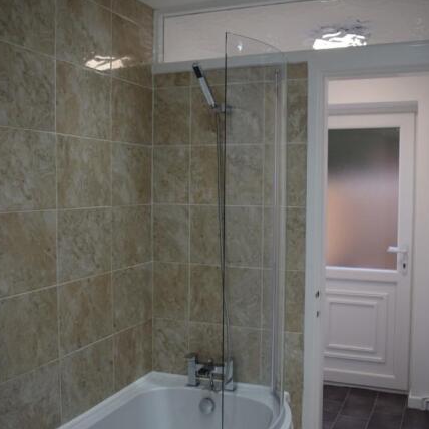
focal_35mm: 39
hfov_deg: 42.8
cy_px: 216
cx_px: 224
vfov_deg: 42.8
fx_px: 547
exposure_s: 1/100
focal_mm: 20
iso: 400
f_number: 5
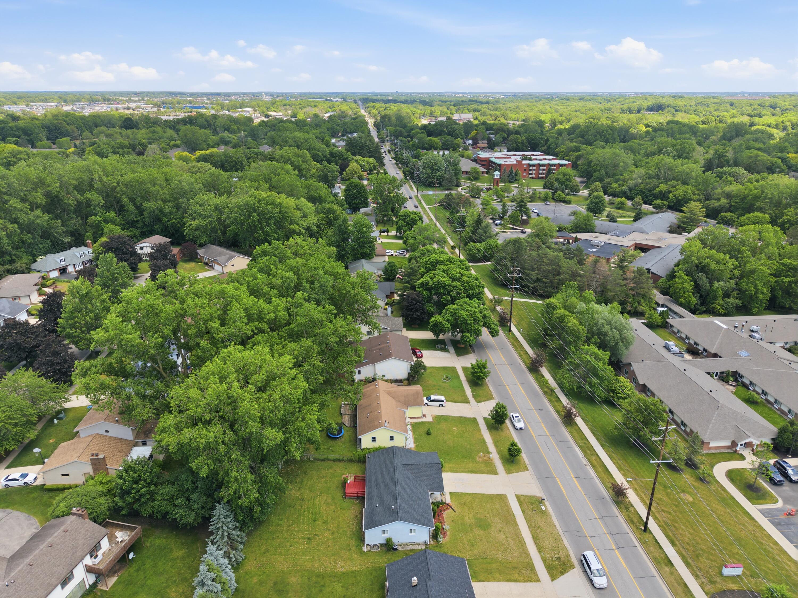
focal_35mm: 24
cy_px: 299
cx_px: 399
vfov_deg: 56.8
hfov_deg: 71.6
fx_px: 553
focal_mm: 8.7
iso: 100
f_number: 1.8
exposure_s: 1/1000
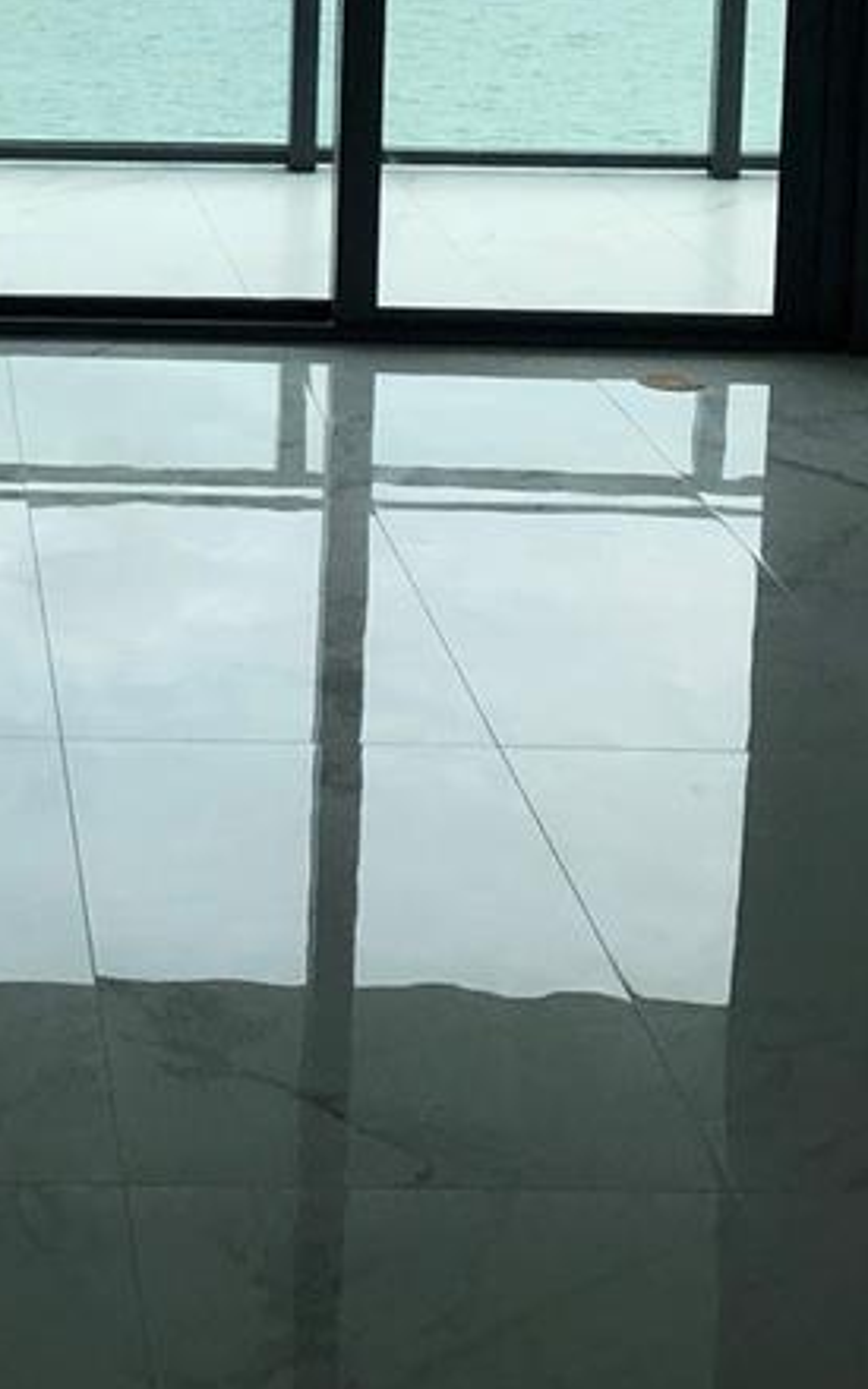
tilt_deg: -6.1
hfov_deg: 15.8
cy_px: 6
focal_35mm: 81
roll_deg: -0.2
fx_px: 3066
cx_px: -28
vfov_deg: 24.4
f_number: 1.8
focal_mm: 4
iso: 20
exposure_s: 1/623
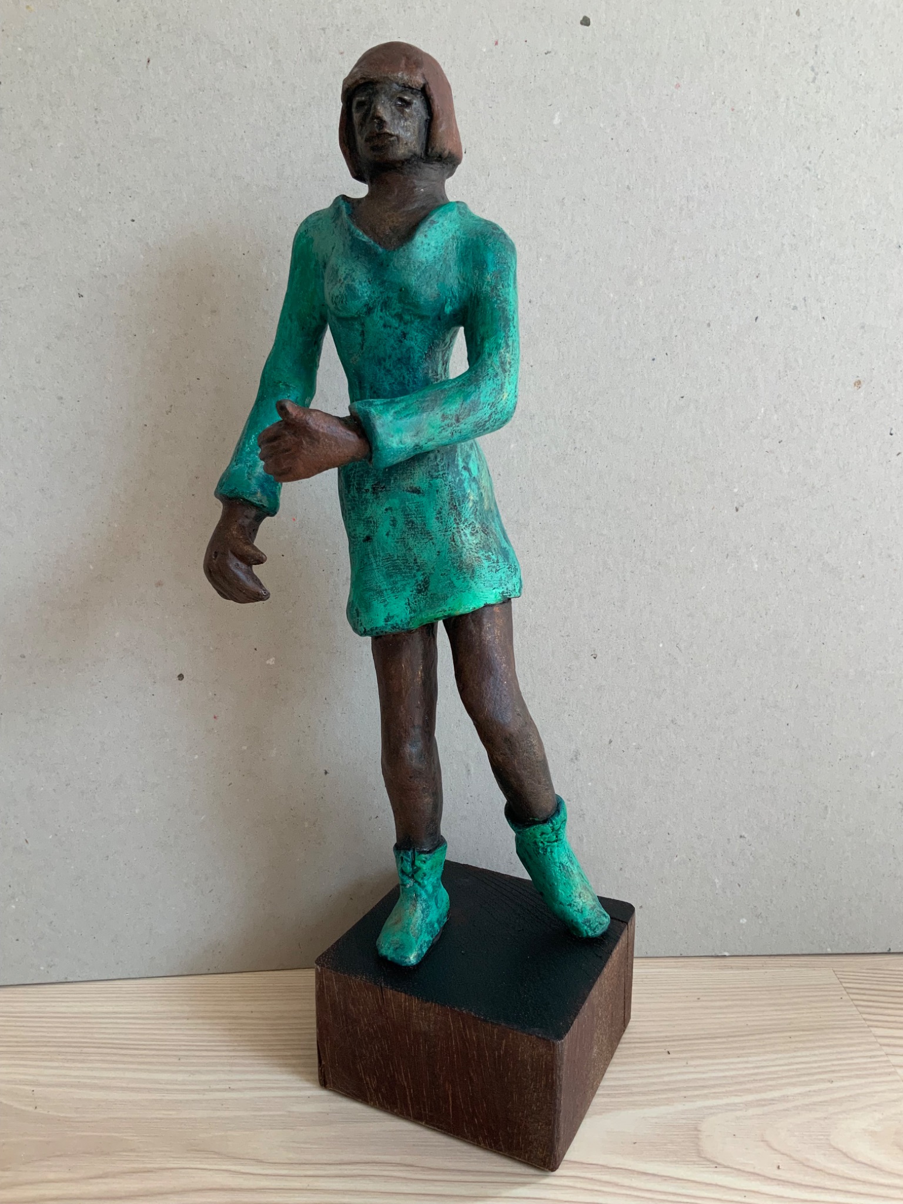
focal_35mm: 29
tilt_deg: -14.6
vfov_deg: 61.7
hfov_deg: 48.2
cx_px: 452
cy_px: 602
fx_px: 1009
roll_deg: -0.3
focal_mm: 3
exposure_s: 1/120
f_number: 1.8
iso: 64
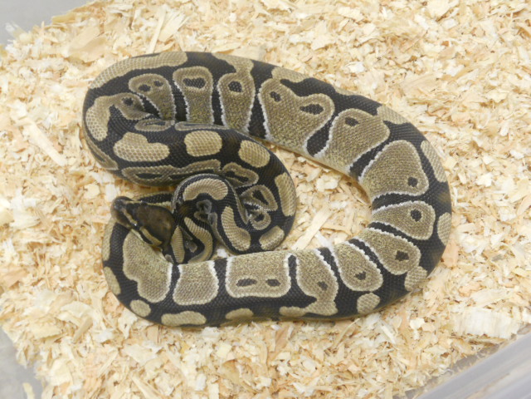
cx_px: 266
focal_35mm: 46
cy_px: 200
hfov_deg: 41.2
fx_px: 706
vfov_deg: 31.5
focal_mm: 8.2
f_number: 4.3
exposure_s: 1/10
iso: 400
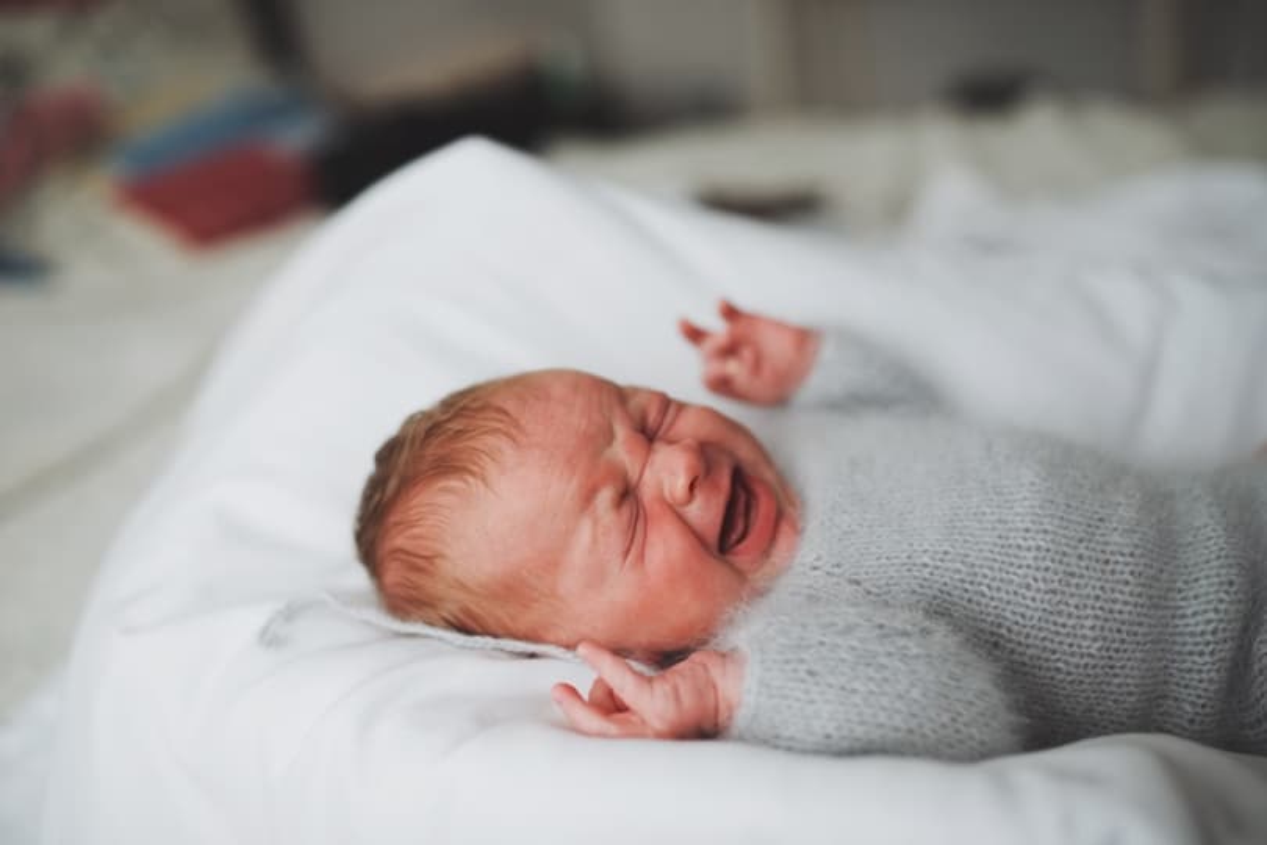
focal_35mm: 35
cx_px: 634
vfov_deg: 37.9
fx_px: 1232
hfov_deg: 54.4
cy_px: 422
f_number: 2
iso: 100
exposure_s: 1/250
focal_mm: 35
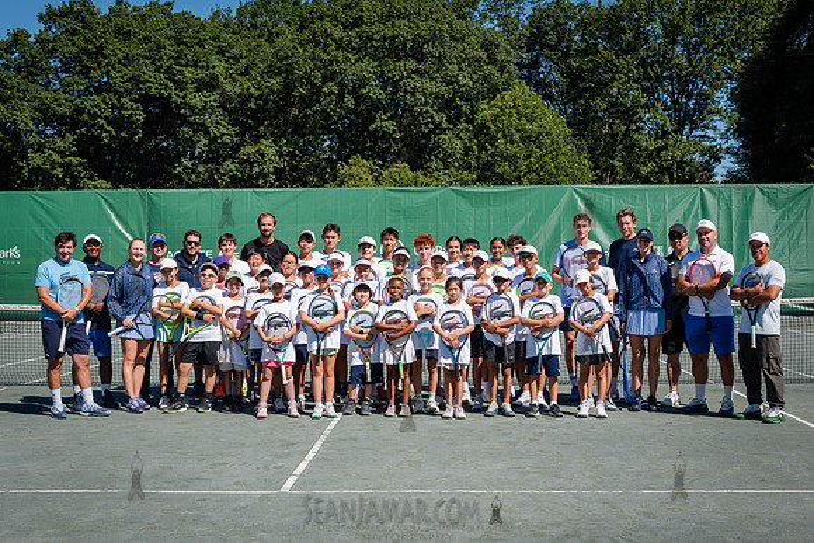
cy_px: 256
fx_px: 1157
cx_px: 405
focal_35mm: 51
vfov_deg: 26.4
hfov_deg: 38.8
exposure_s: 1/400
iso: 200
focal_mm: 44
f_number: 8
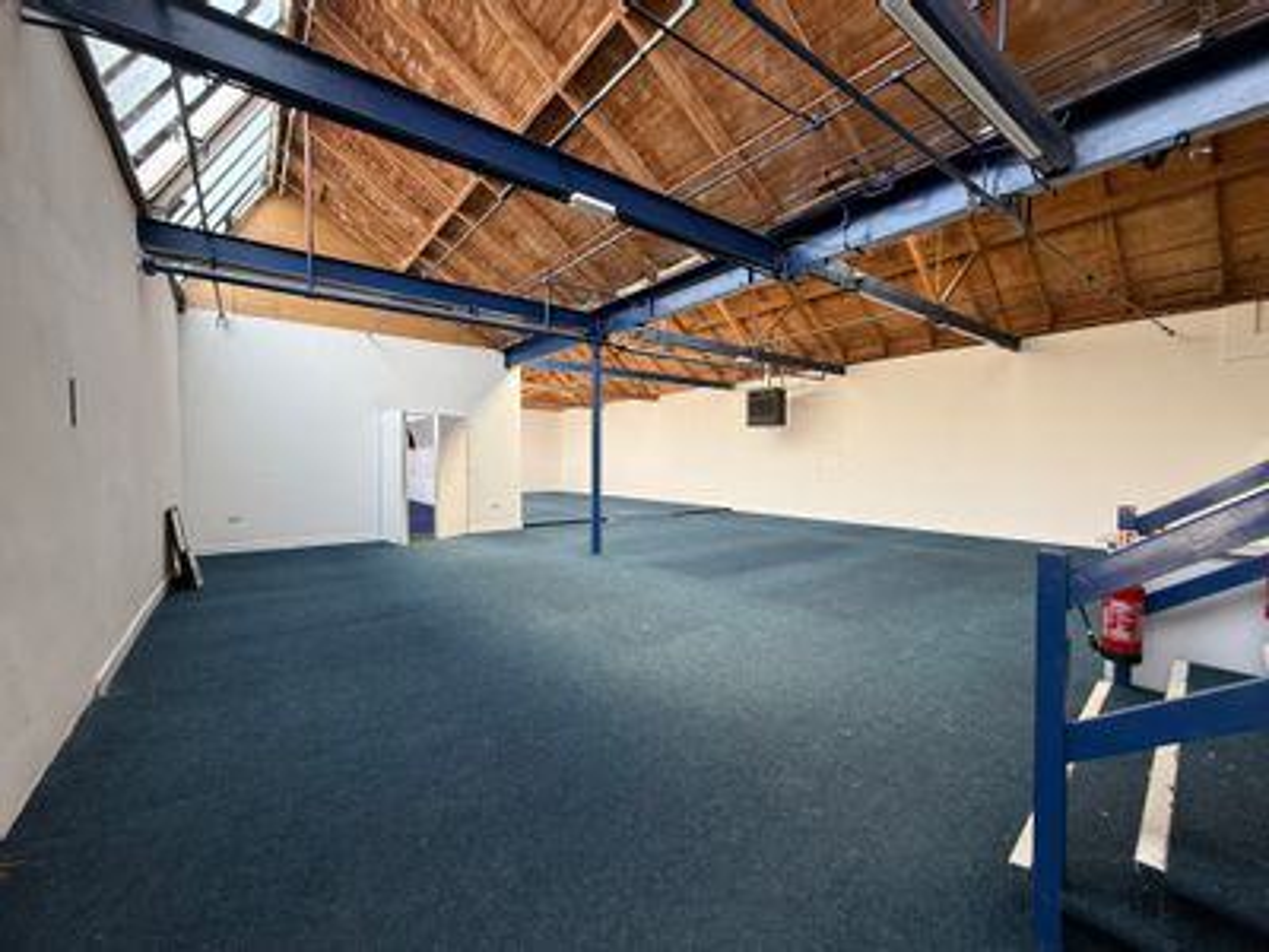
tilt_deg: -3.9
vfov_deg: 85.7
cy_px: 476
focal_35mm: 14
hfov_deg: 102.1
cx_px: 634
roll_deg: +0.4
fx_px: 513
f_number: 2.2
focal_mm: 2.22
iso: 64
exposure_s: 1/99
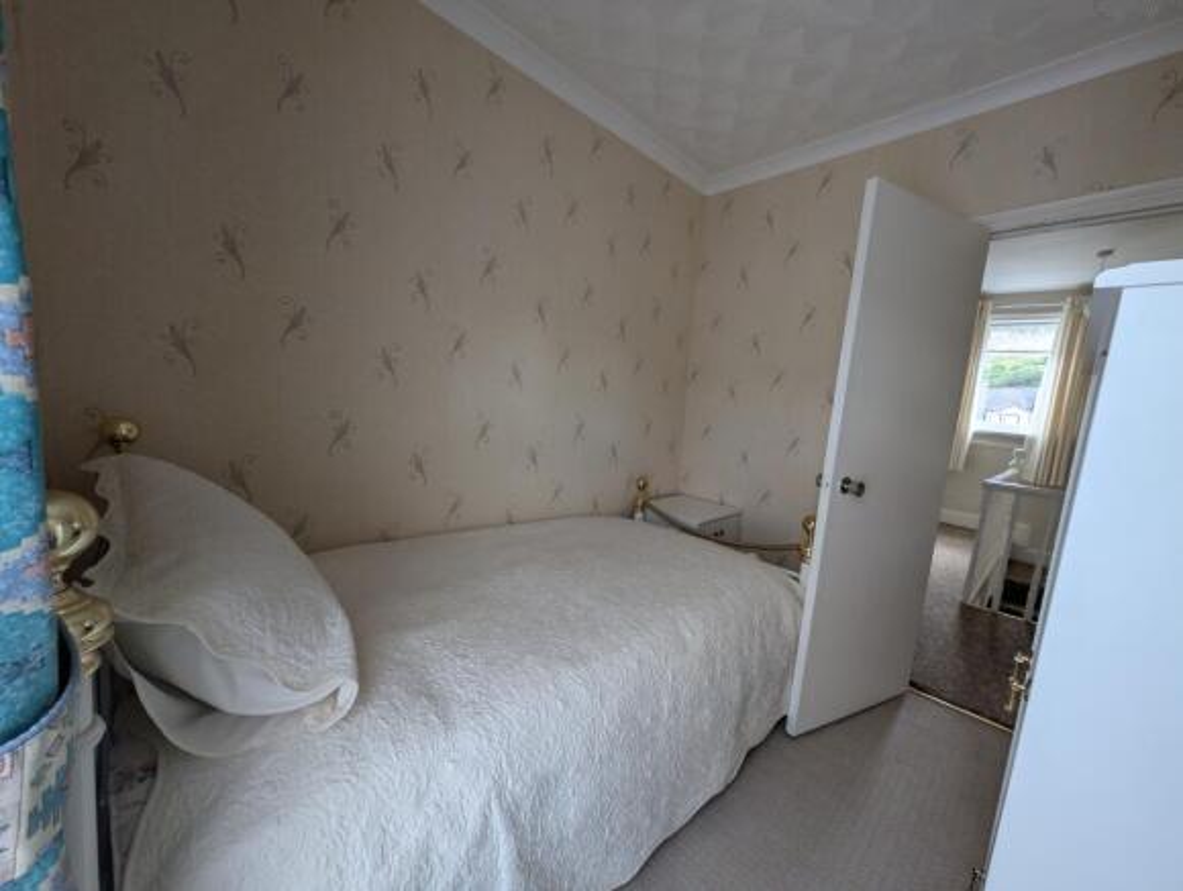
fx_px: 411
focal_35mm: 12
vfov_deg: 94.7
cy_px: 446
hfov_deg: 110.4
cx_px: 592
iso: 39
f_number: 1.95
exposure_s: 1/46.3
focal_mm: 2.23
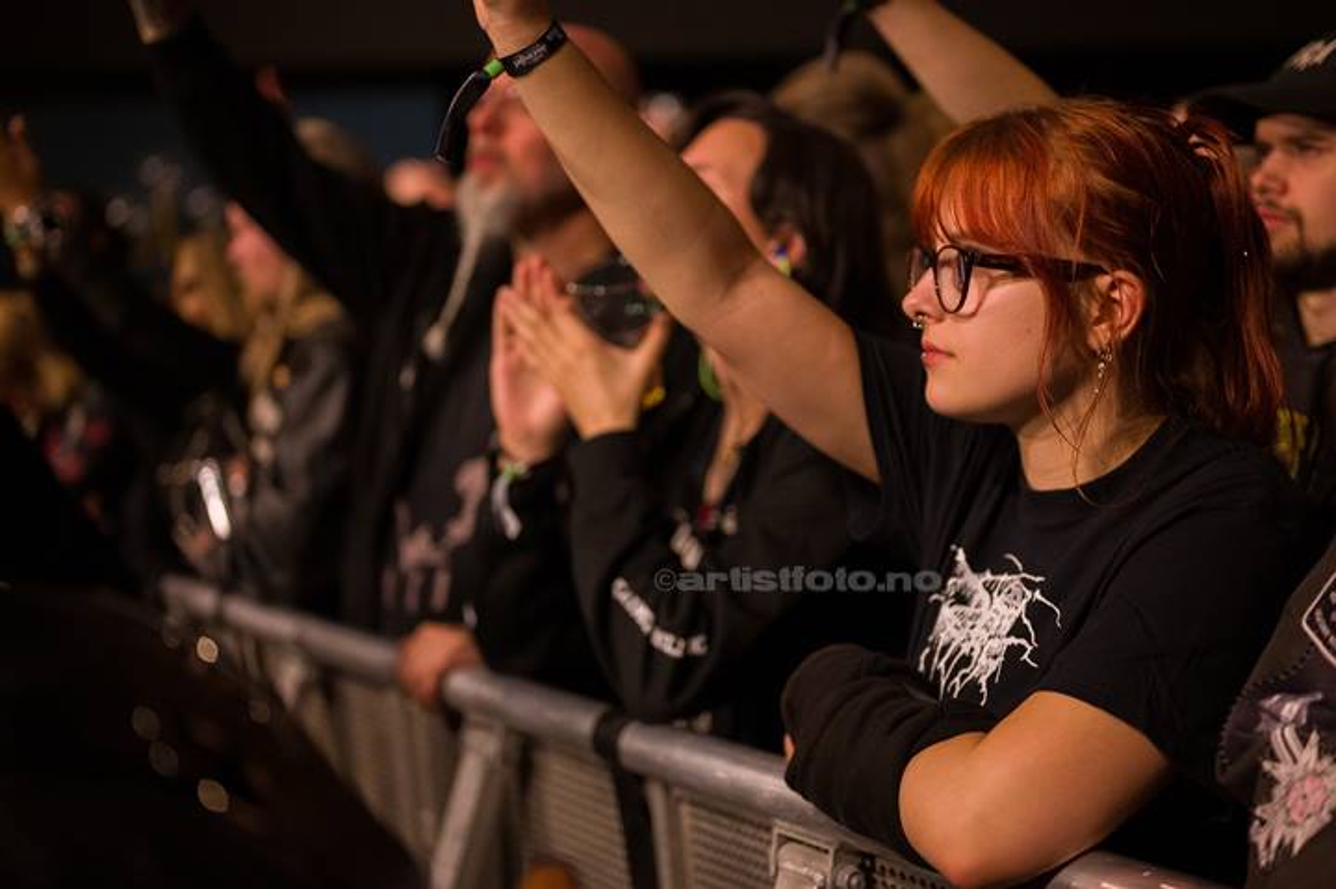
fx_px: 1854
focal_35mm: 50
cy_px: 444
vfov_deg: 27.0
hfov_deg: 39.6
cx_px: 668
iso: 3200
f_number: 1.8
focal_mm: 50
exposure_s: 1/400
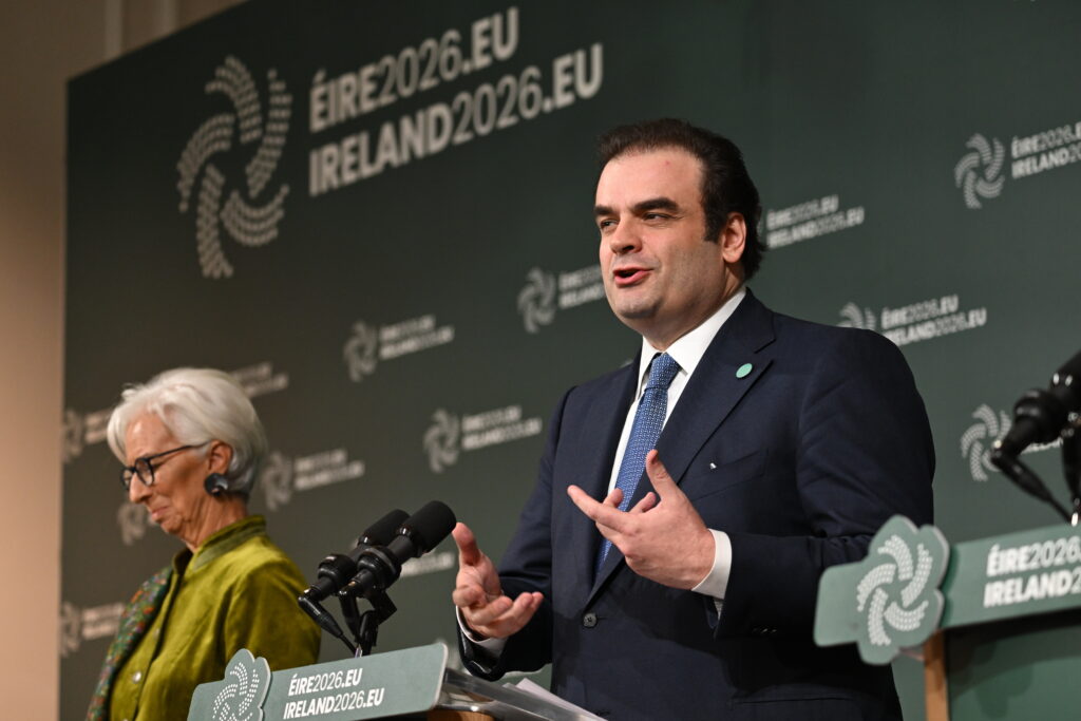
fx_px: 3754
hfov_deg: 16.4
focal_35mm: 125
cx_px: 540
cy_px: 360
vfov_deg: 11.0
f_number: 4.5
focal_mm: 125
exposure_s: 1/160
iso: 2000
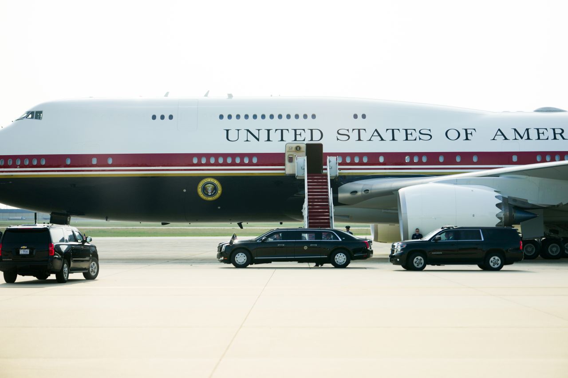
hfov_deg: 23.6
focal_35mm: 86
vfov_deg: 15.9
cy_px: 189
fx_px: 1357
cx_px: 284
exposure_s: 1/1250
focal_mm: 86
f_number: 2
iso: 50
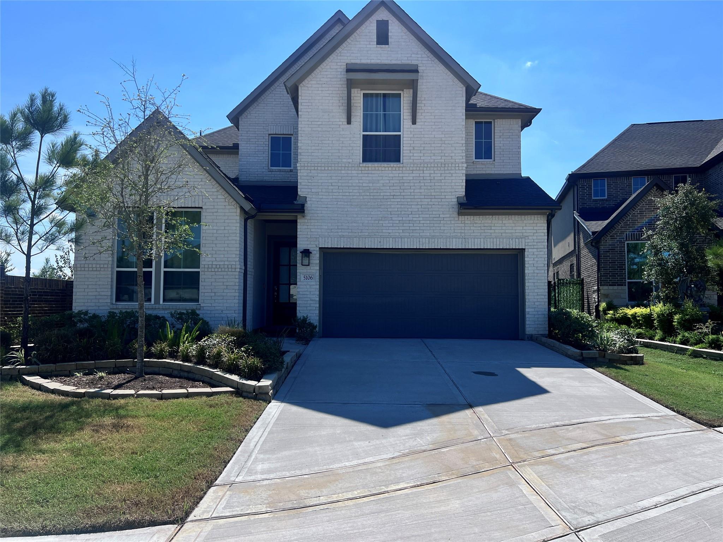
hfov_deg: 67.3
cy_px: 271
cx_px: 362
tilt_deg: +1.8
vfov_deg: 53.1
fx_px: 543
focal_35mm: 26
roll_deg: -0.7
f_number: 1.5
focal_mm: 5.7
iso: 50
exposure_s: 1/7463
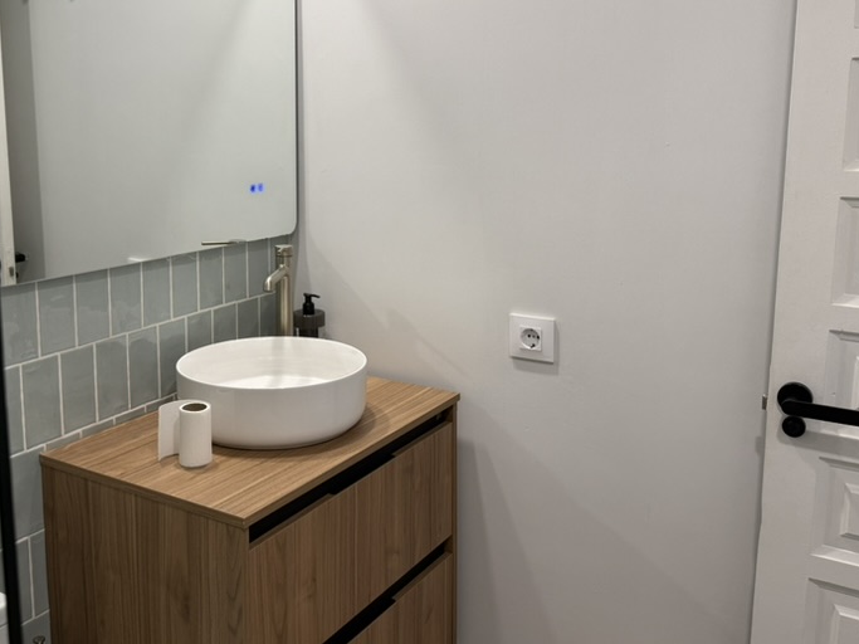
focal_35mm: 36
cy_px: 242
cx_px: 342
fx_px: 893
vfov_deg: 39.4
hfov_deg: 51.0
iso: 125
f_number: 1.78
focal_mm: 6.76
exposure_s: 1/121
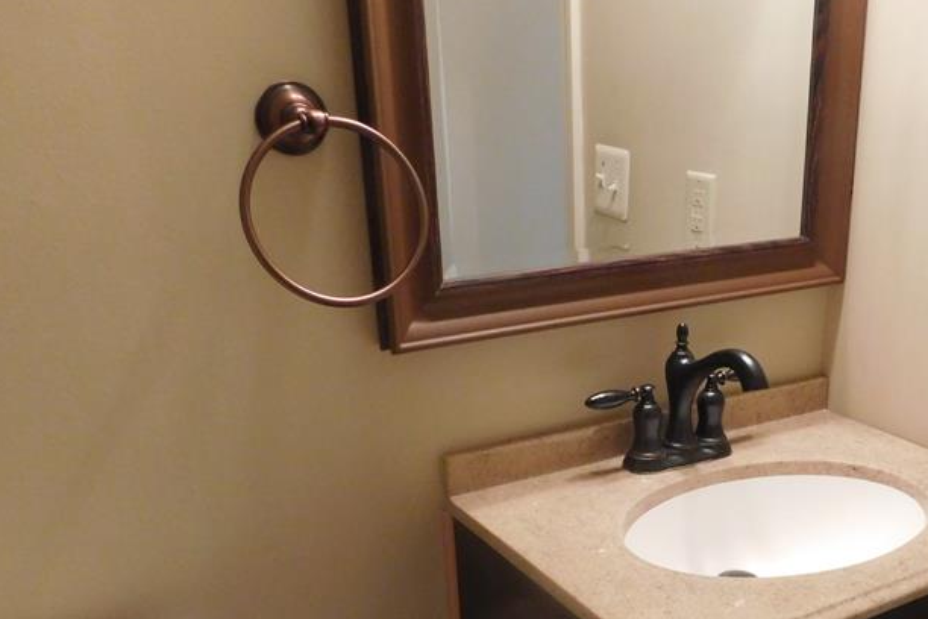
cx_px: 649
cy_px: 498
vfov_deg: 32.5
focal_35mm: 40
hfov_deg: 47.3
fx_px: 1031
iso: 400
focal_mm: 4
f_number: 3
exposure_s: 1/30
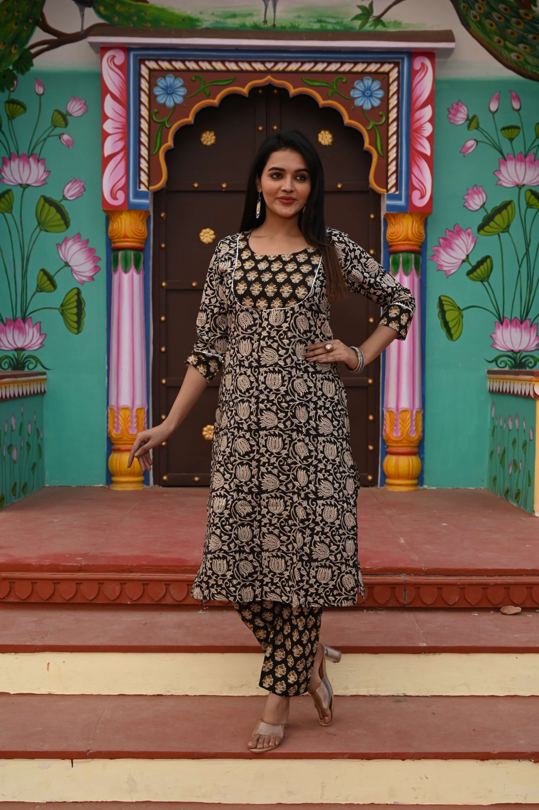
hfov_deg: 31.8
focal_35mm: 42
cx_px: 270
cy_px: 405
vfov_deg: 46.4
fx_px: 945
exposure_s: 1/160
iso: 200
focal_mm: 42
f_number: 5.6
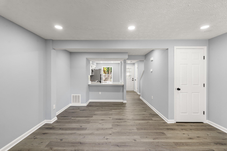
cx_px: 114
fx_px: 101
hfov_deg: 96.7
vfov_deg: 73.7
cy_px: 76
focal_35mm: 16
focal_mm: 16
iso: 400
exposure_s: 1/10
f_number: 8
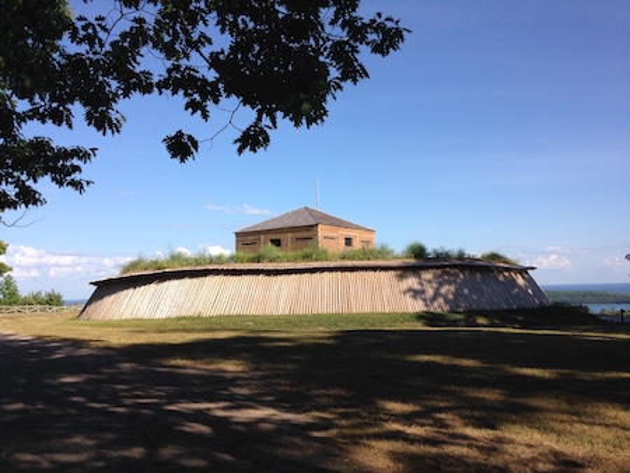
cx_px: 315
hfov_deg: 55.3
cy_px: 236
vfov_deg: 43.0
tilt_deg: +3.1
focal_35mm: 33
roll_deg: +1.2
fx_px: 601
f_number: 2.4
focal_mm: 4.12
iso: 50
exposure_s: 1/1355
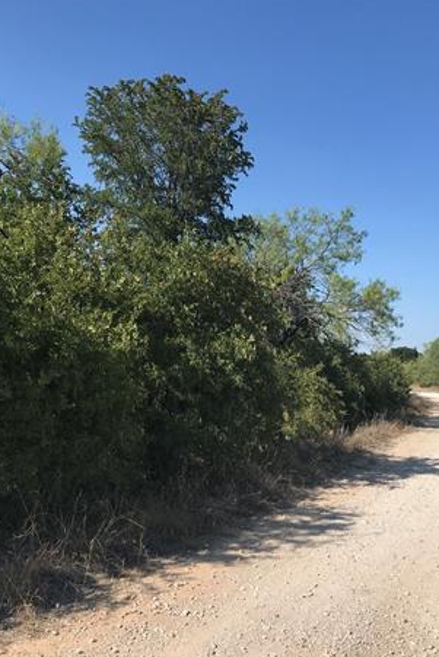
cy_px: 328
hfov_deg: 42.3
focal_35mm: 31
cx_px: 242
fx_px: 567
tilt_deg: +4.1
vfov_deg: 60.3
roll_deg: -0.3
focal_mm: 3.99
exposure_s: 1/2283
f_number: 1.8
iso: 20
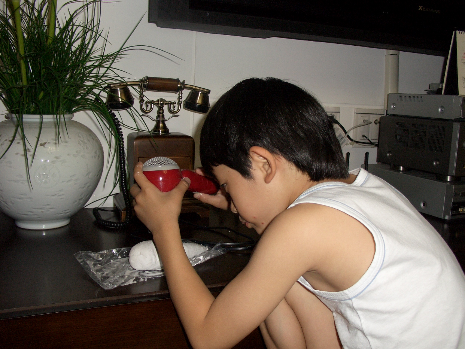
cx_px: 231
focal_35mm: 34
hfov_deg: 53.9
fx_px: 457
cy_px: 178
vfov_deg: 41.8
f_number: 2.8
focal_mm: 7.1
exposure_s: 1/60
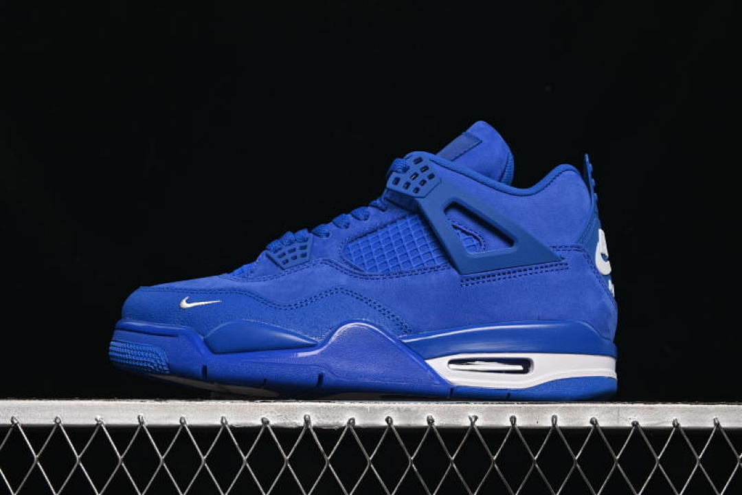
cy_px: 248
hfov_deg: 27.0
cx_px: 371
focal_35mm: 75
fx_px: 1546
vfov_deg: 18.2
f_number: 6.3
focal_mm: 50
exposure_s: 1/50
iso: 160
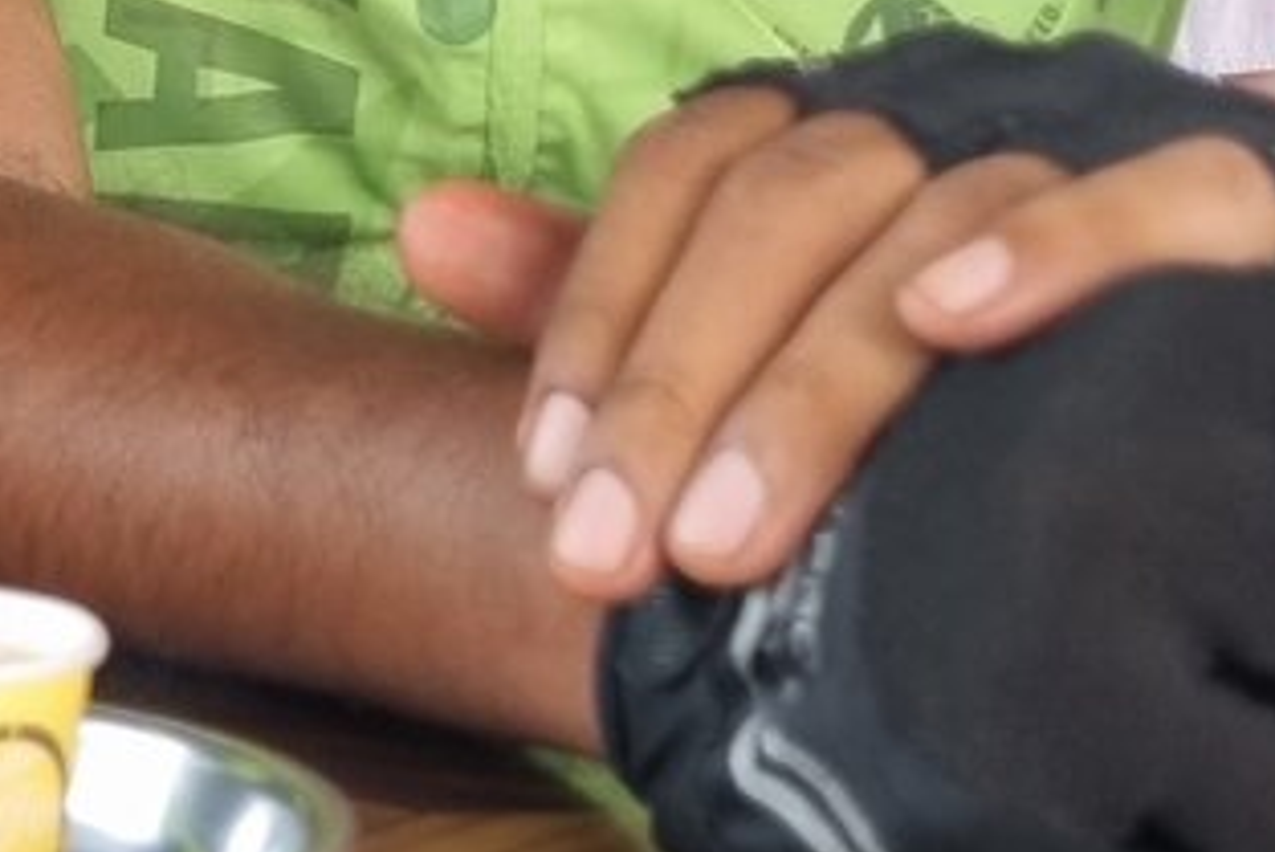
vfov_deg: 11.3
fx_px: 4287
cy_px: 94
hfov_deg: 15.6
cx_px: -635
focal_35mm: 121
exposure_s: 1/100
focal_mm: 5.4
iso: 100
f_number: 1.8
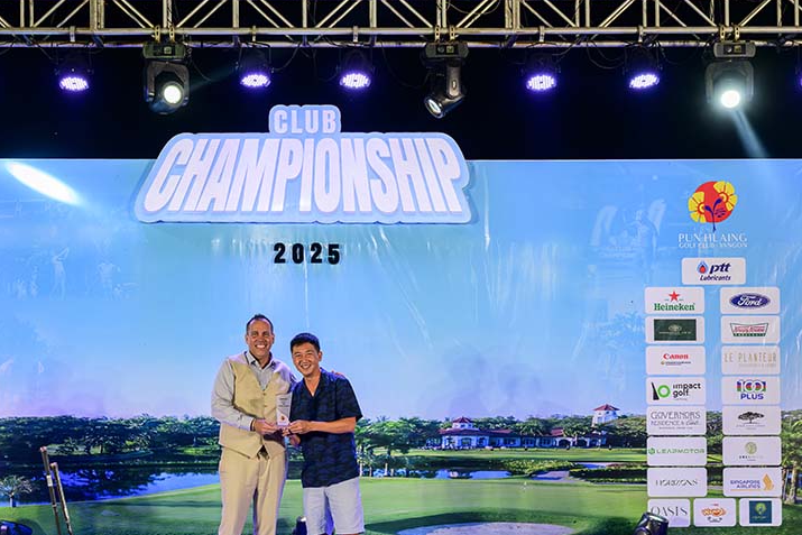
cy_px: 336
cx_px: 319
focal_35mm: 51
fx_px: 1136
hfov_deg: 38.7
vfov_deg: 26.4
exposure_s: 1/125
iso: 1000
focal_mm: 38
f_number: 6.3
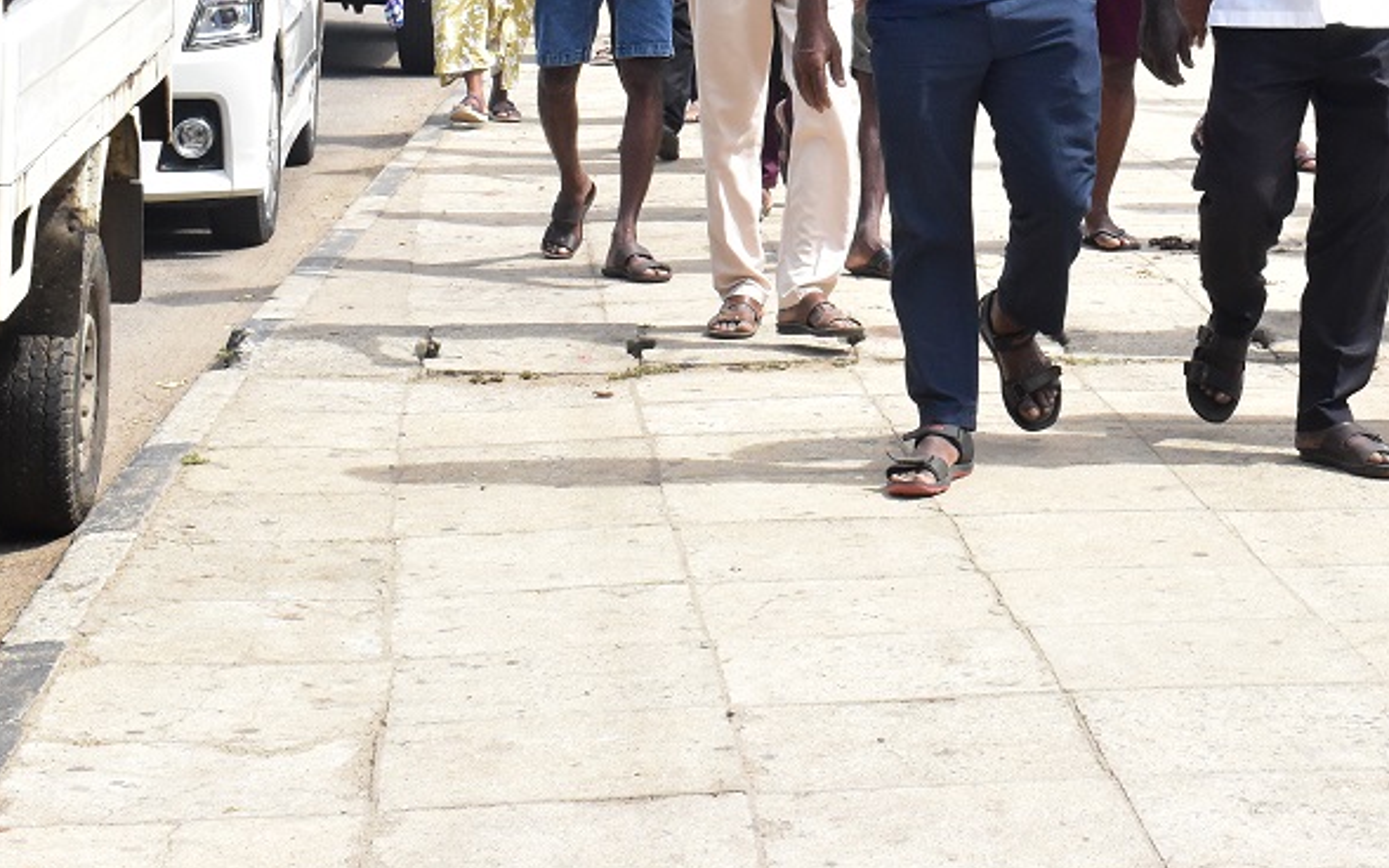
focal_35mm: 109
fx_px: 4127
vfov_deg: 11.8
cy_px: -52
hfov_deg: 18.9
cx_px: 1181
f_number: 14
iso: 2000
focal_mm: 35
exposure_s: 1/800
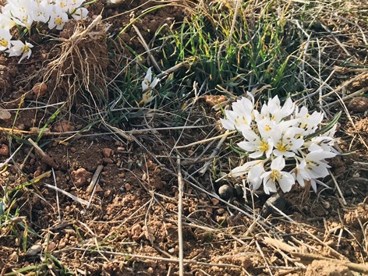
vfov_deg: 37.5
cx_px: 129
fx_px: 404
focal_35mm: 38
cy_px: 107
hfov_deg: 48.3
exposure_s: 1/1244
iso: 20
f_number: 1.8
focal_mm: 3.99
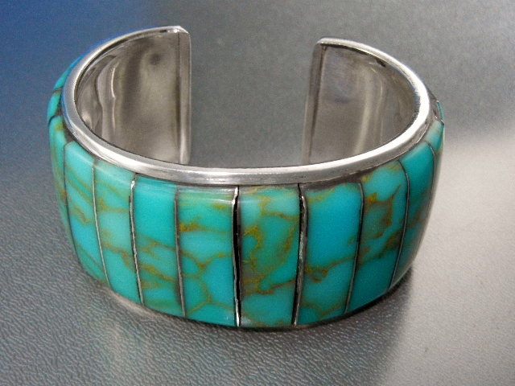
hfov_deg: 36.8
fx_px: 774
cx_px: 258
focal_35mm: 52
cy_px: 193
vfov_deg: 28.0
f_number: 7.8
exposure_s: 1/30
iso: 800
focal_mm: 9.3
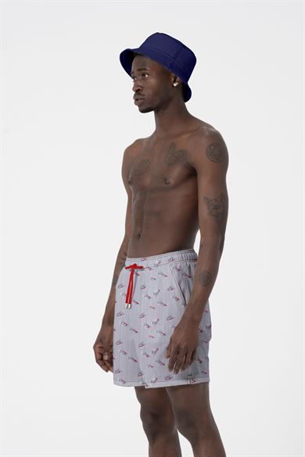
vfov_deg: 19.1
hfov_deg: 12.8
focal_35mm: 107
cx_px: 152
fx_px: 1360
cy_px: 228
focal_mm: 71.5
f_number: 11
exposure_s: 1/160
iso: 160
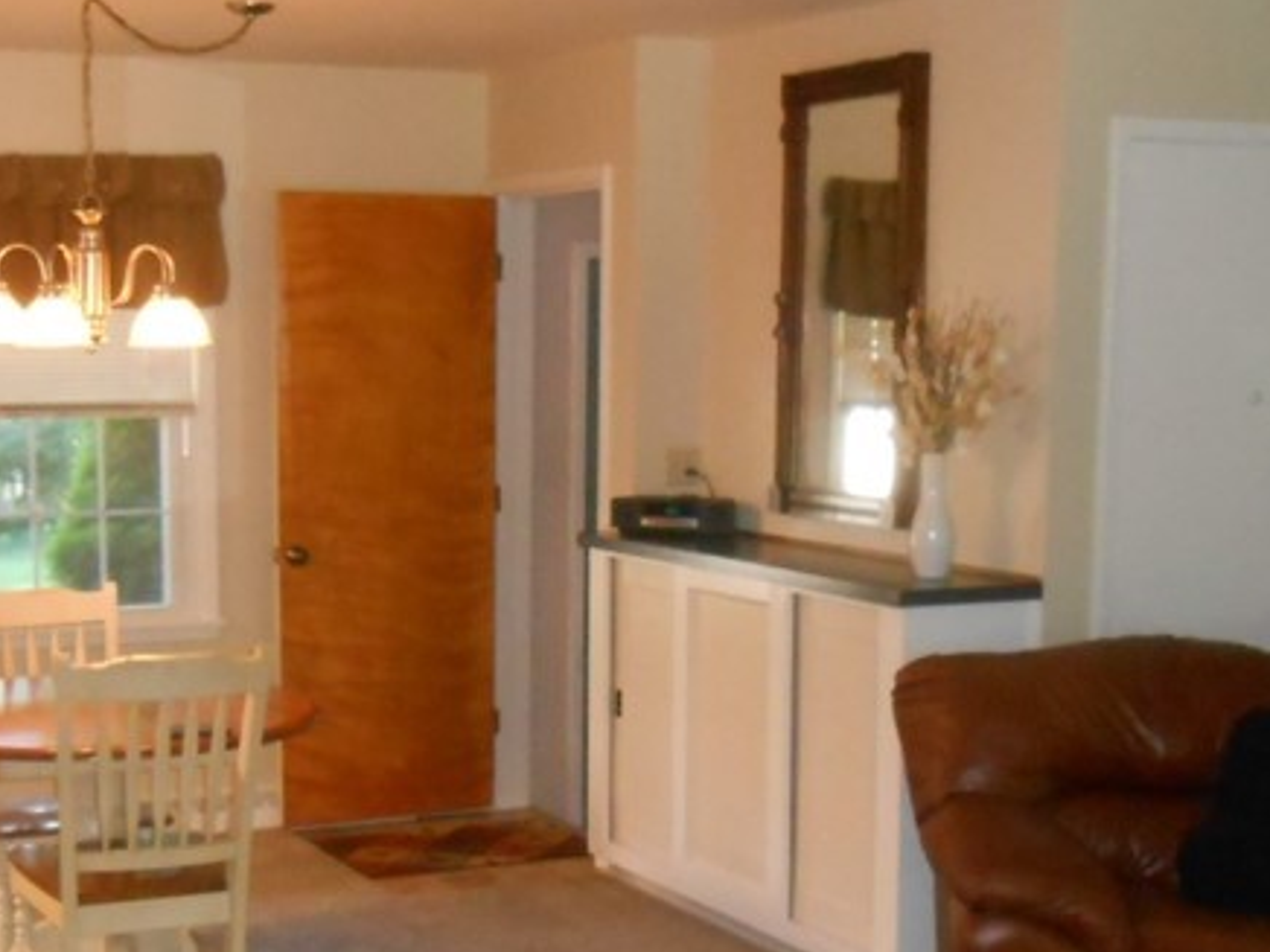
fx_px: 2238
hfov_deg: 31.5
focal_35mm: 61
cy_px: 728
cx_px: 454
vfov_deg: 23.7
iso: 640
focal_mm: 4.6
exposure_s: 1/25
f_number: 3.5
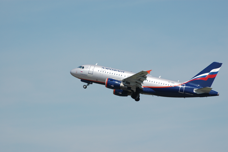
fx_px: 1898
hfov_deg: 6.9
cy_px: 76
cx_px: 114
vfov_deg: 4.6
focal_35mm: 300
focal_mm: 200
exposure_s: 1/800
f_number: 8
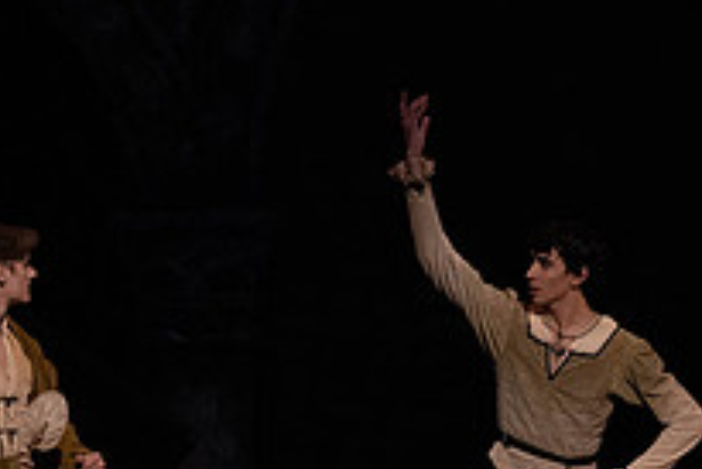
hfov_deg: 3.1
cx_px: 613
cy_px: 207
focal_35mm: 655
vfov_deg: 2.1
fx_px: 12781
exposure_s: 1/250
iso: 8000
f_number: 5.6
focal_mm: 232
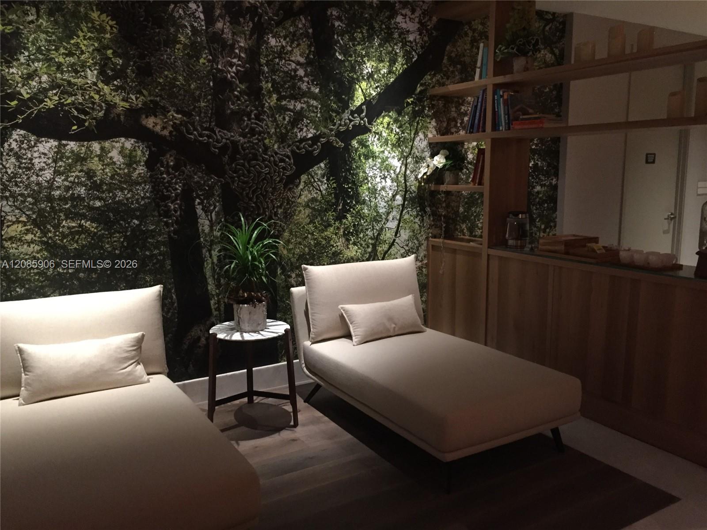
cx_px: 354
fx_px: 592
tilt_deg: -9.0
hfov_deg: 61.7
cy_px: 265
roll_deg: +0.4
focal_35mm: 29
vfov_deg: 48.2
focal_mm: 4.15
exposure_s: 1/15
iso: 500
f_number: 2.2
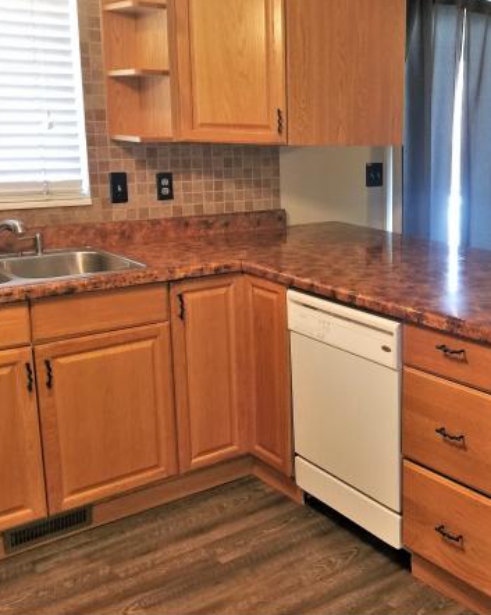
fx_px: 746
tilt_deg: -12.0
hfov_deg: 34.6
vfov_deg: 44.8
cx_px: 435
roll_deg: -1.2
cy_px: 285
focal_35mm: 41
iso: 50
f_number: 2.2
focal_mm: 4.15
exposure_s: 1/15
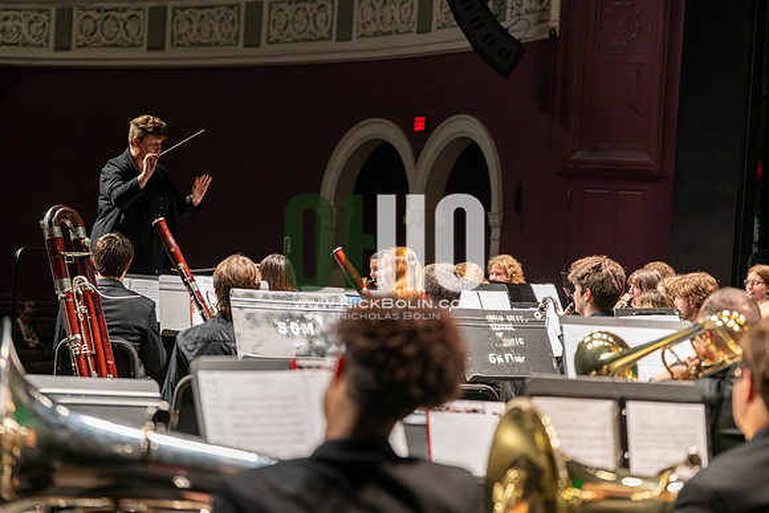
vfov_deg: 16.7
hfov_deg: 24.8
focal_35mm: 82
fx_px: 1752
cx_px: 384
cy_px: 256
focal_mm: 82
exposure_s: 1/640
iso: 6400
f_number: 2.8
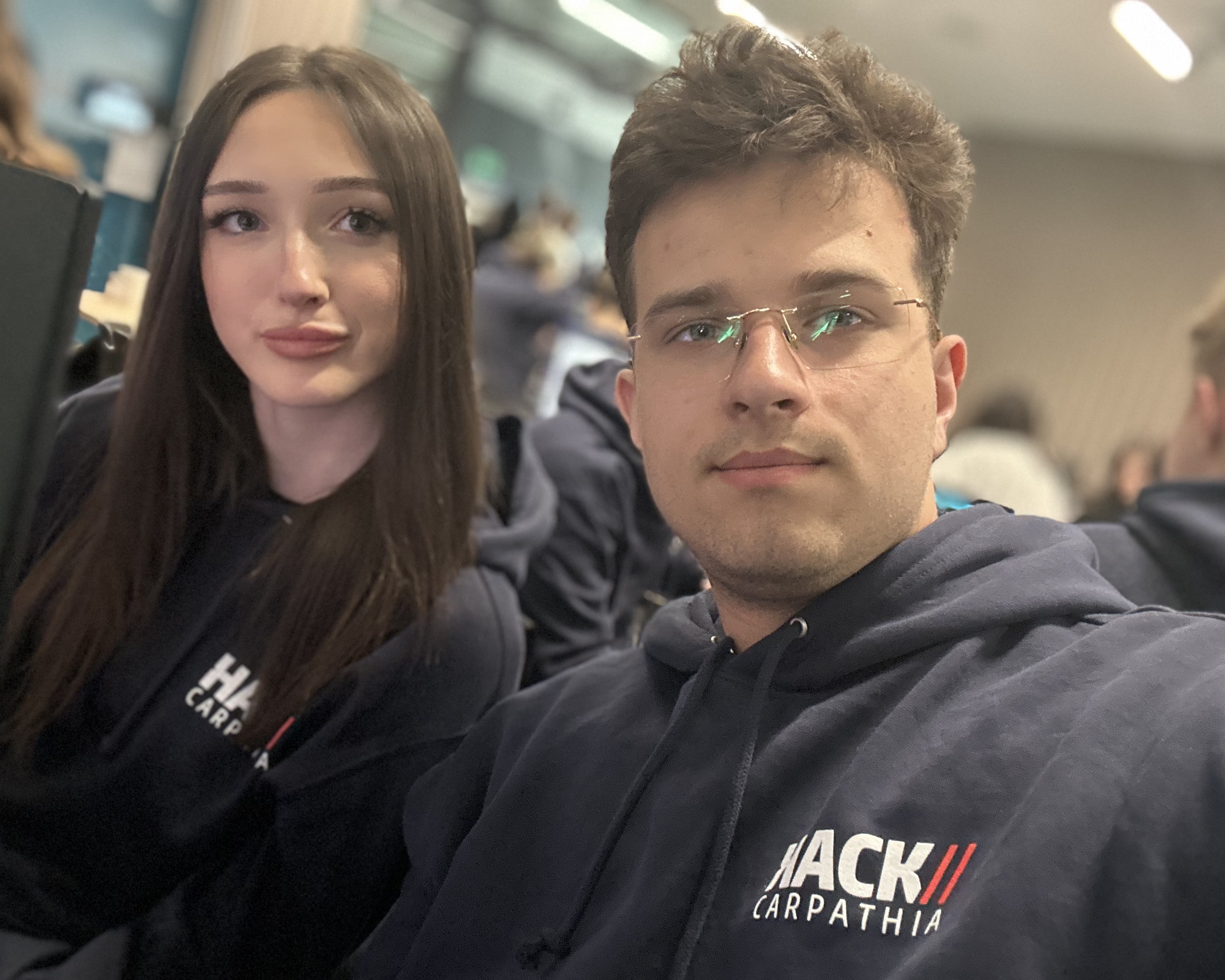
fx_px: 1160
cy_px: 501
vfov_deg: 45.8
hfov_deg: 55.7
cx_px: 594
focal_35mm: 32
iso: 320
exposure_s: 1/55
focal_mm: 2.69
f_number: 1.9
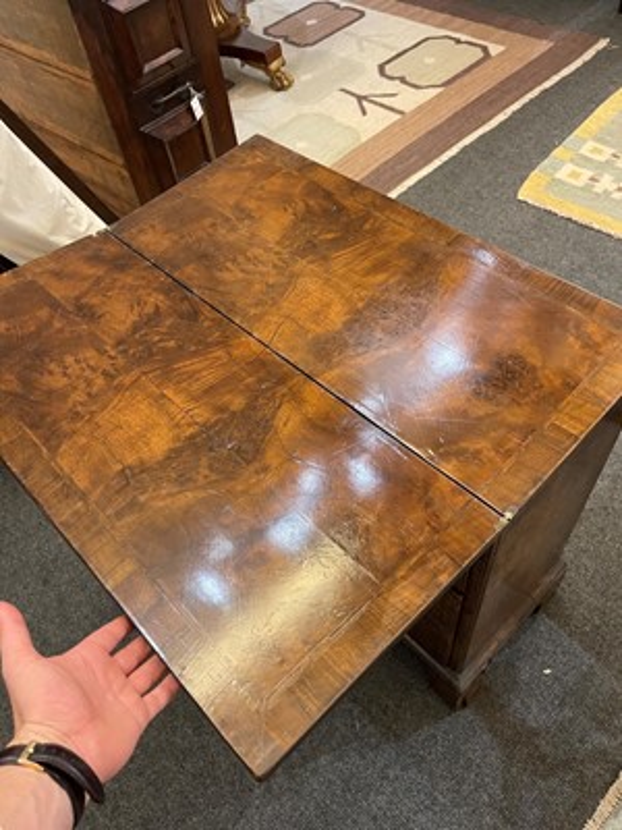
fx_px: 599
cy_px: 415
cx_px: 311
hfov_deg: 54.9
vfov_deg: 69.4
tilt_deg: -52.8
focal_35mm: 25
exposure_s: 1/50
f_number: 1.6
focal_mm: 5.1
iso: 320
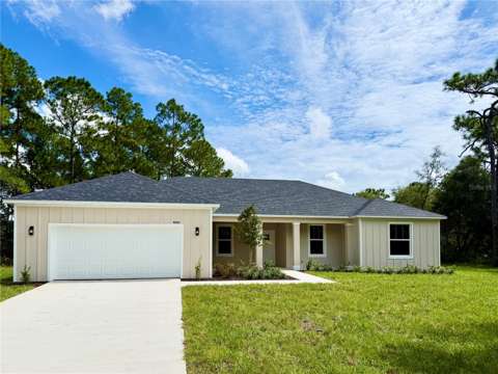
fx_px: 345
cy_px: 187
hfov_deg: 71.6
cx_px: 249
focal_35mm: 24
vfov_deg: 56.8
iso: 80
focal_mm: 6.76
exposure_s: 1/10309
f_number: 1.78
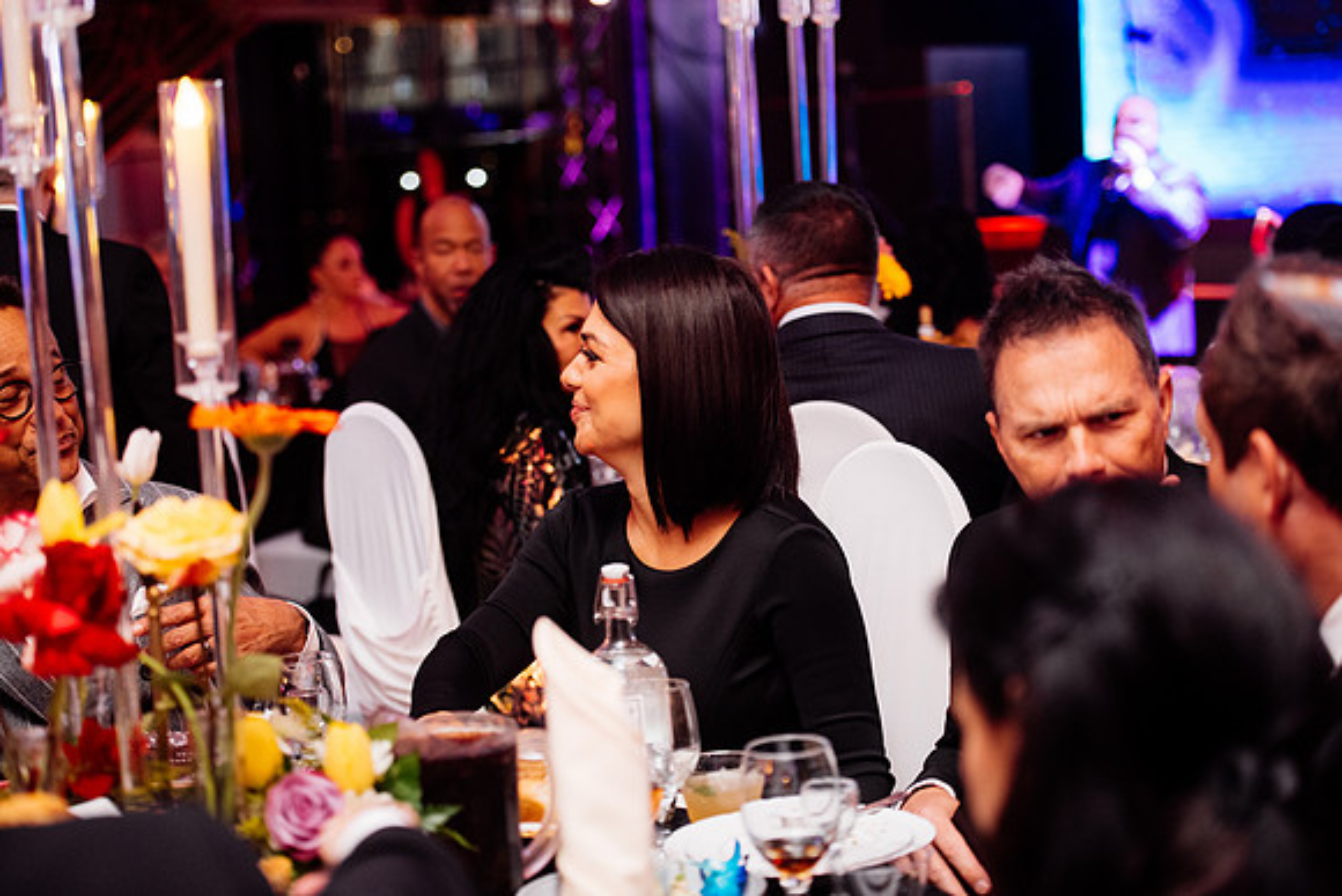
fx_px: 2610
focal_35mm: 70
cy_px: 448
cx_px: 671
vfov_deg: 19.5
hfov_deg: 28.8
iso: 2000
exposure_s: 1/200
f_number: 2.8
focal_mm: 70
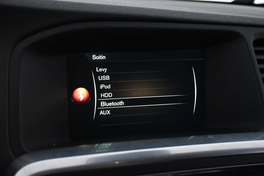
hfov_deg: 46.4
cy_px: 88
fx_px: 308
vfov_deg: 31.9
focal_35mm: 42
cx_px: 132
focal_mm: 28
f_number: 4.5
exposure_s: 1/60
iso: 3600
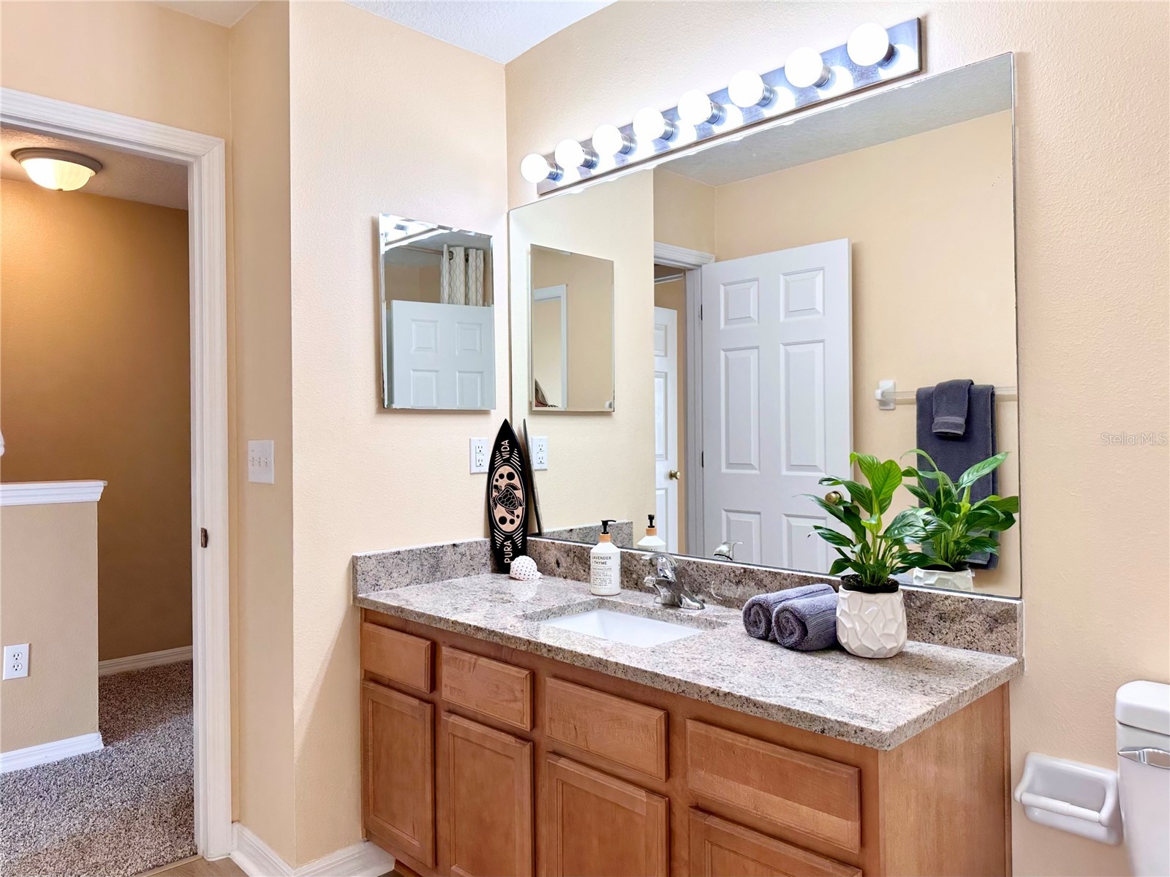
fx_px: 811
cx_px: 585
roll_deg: +0.2
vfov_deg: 56.8
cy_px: 438
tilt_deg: -0.3
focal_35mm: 24
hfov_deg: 71.6
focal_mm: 6.86
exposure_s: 1/120
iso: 80
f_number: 1.78
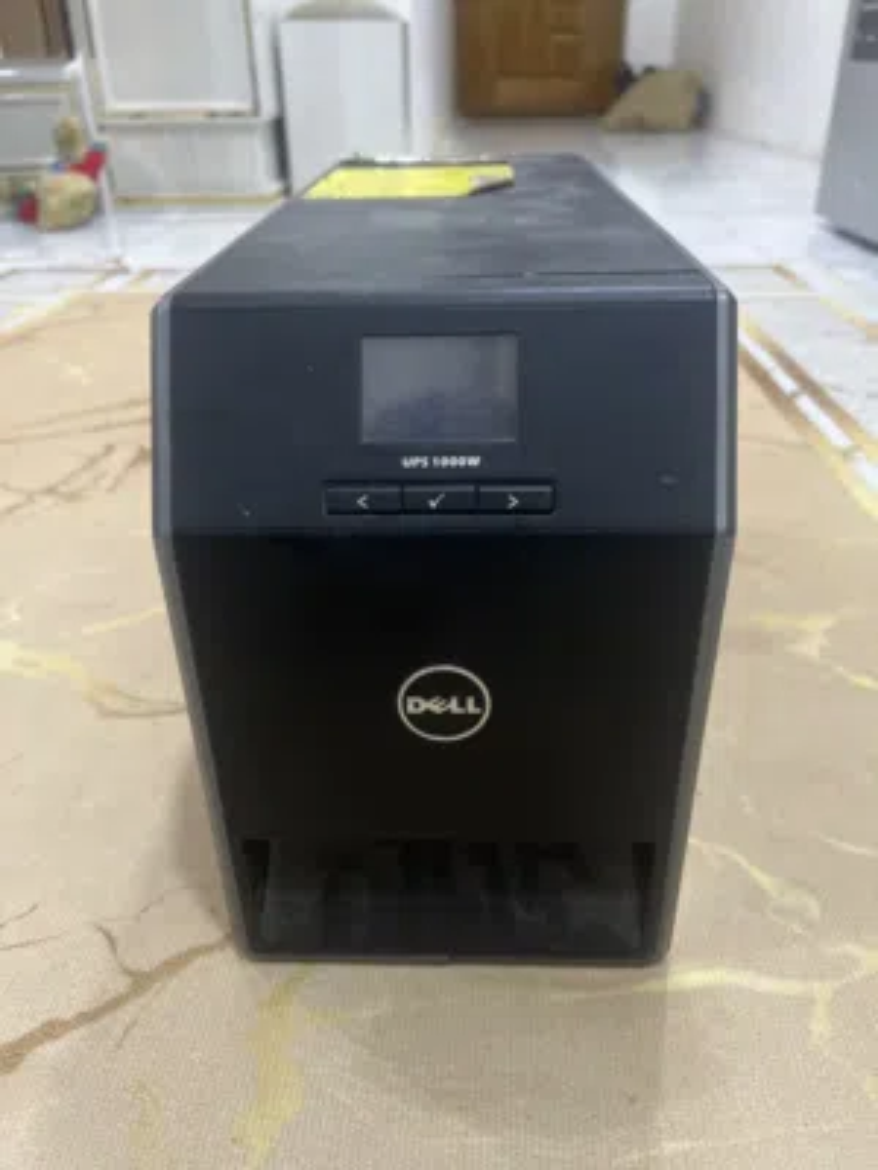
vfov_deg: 67.3
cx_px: 439
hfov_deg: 53.1
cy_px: 585
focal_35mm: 26
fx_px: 879
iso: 400
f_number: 1.5
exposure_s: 1/60
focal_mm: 5.7
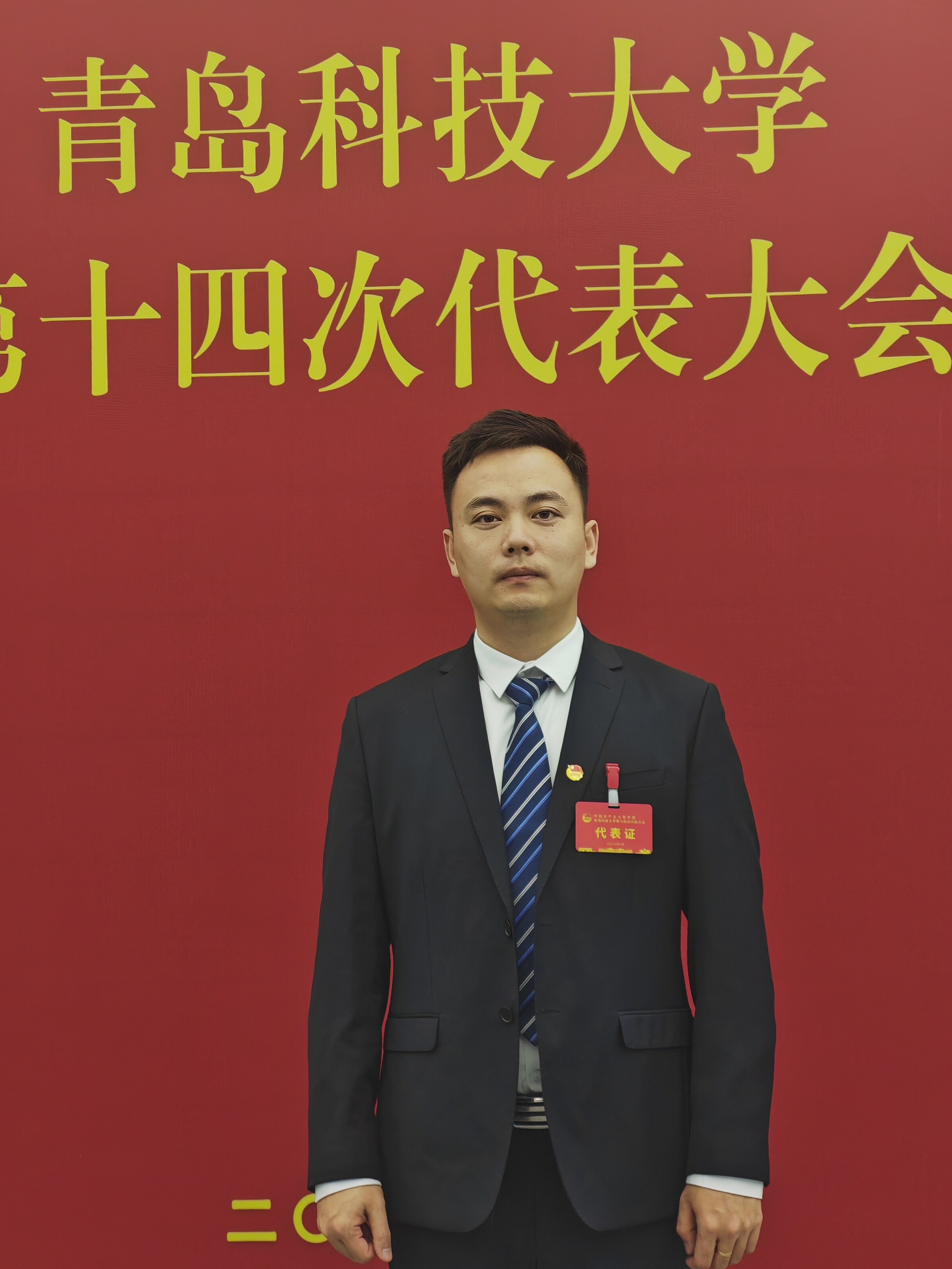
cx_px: 476
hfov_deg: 21.0
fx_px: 2567
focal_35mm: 70
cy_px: 638
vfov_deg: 27.8
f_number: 2.4
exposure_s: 1/50
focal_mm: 8.67
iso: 800
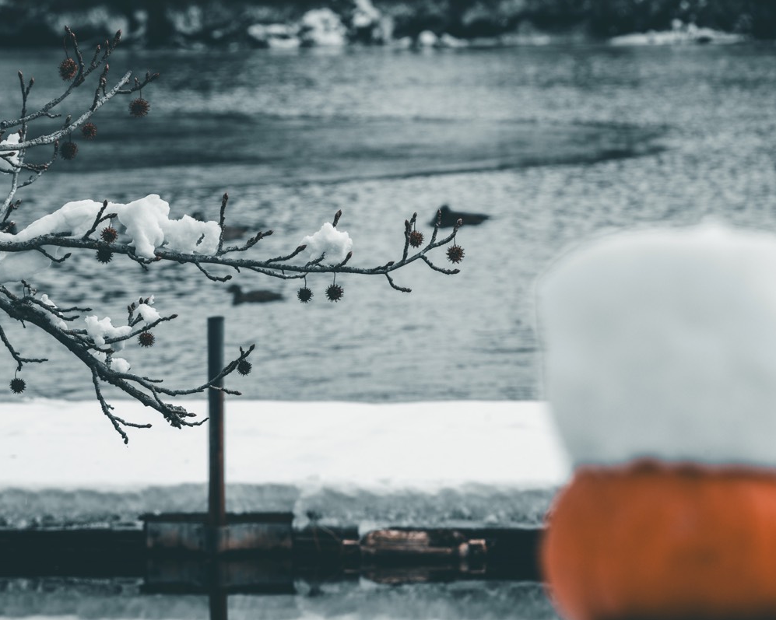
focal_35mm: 226
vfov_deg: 6.8
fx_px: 5189
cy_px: 310
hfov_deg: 8.6
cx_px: 340
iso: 200
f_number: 10
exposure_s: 1/200
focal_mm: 200
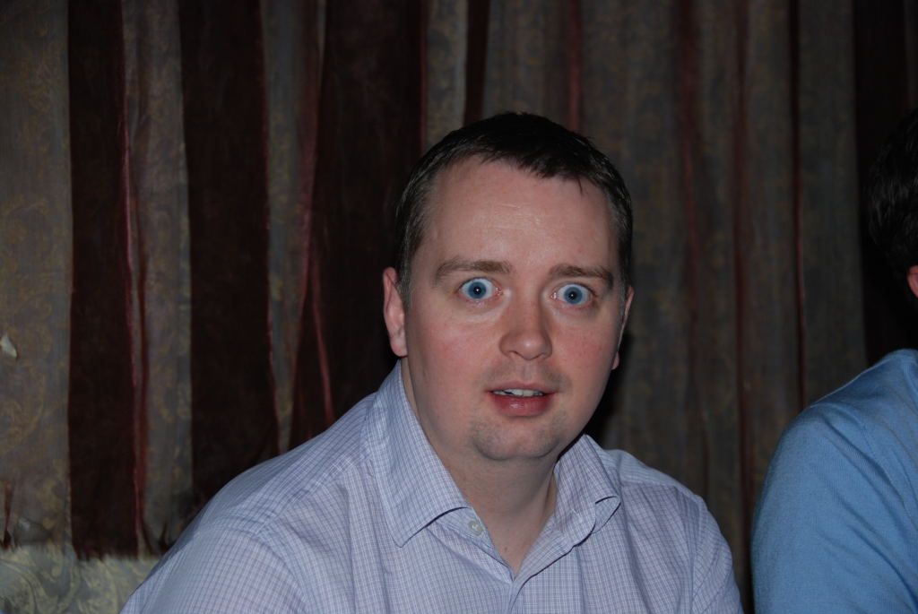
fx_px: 2297
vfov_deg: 15.2
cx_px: 459
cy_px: 307
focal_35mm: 90
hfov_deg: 22.6
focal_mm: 60
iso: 200
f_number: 5
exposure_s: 1/60
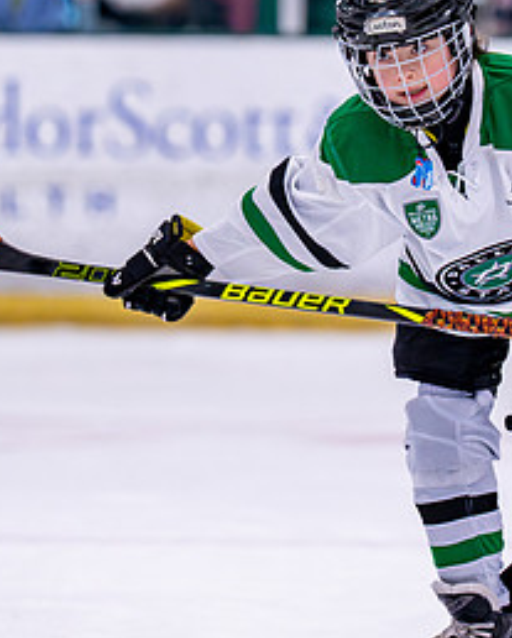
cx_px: 456
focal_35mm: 485
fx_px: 9170
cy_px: 221
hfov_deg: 3.2
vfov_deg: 4.0
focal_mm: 160
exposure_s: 1/1250
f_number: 2.8
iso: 2500
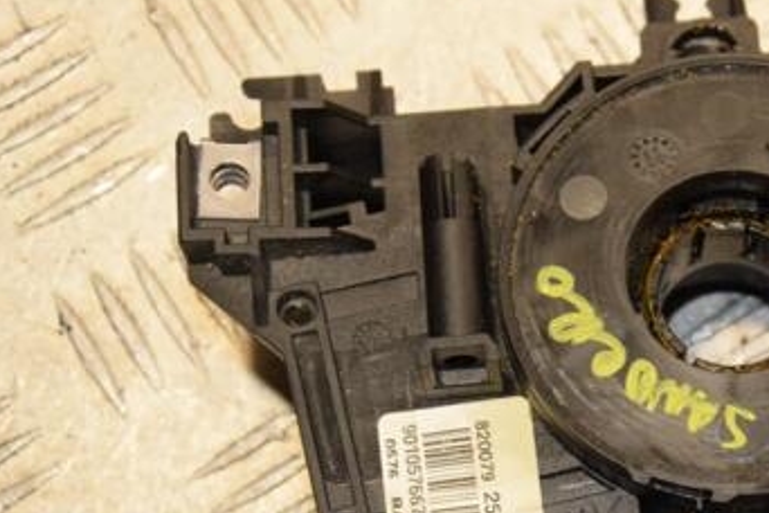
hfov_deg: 14.9
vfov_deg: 10.0
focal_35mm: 137
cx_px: 652
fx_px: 2926
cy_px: 353
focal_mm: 52
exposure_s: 1/200
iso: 800
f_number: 7.1
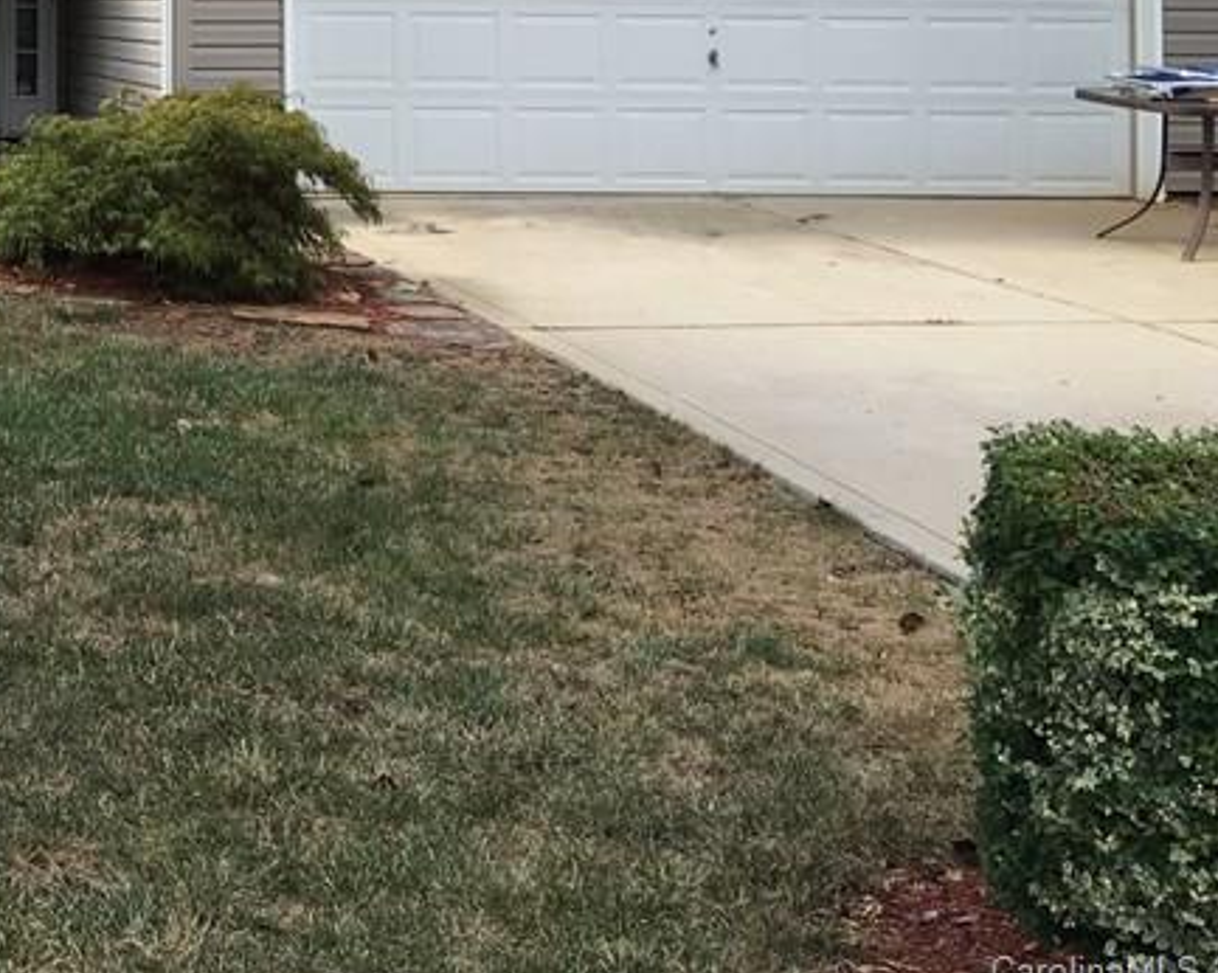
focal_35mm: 67
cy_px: -82
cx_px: -127
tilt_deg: +2.8
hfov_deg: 26.1
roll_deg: -0.9
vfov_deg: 21.7
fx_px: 2414
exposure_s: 1/375
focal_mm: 4.15
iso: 25
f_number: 2.2
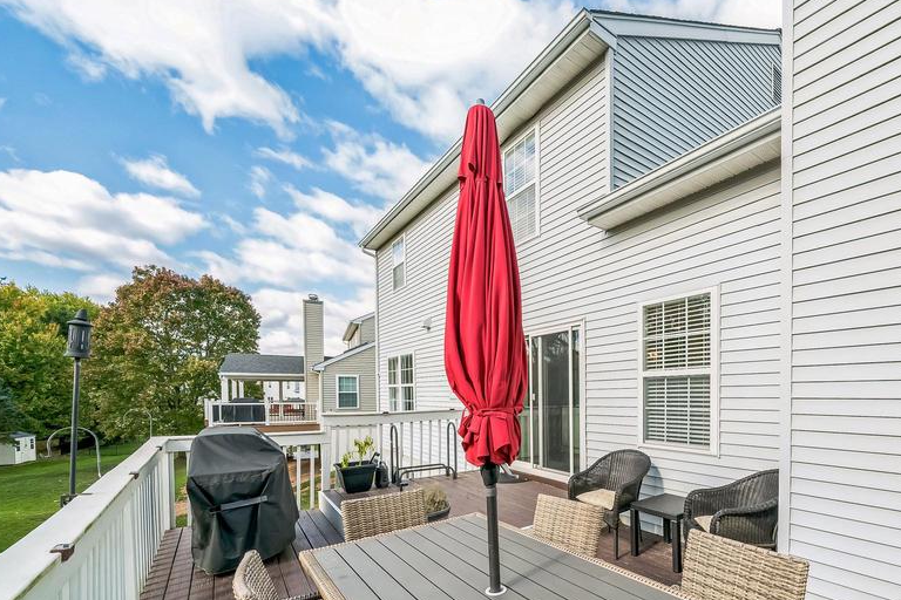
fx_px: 400
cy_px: 386
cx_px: 570
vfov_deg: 72.1
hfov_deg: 94.5
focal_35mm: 16
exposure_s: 1/400
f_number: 8
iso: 800
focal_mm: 12
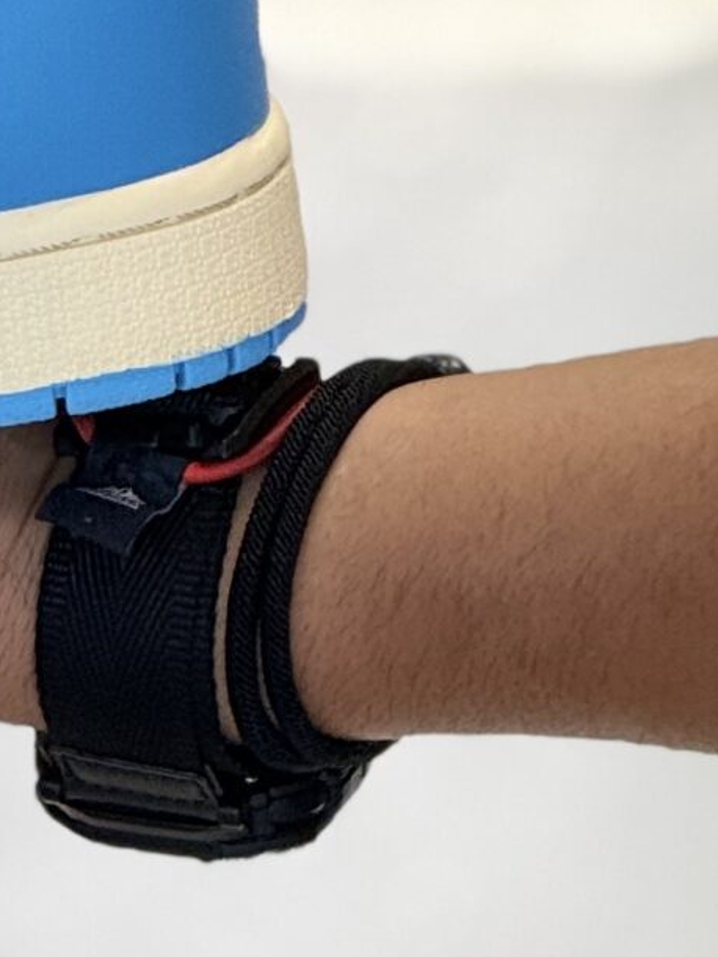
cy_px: -349
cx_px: -643
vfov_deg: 3.9
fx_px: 13916
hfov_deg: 2.9
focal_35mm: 503
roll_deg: -2.5
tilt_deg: -15.0
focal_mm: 15.66
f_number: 2.8
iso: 125
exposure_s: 1/100
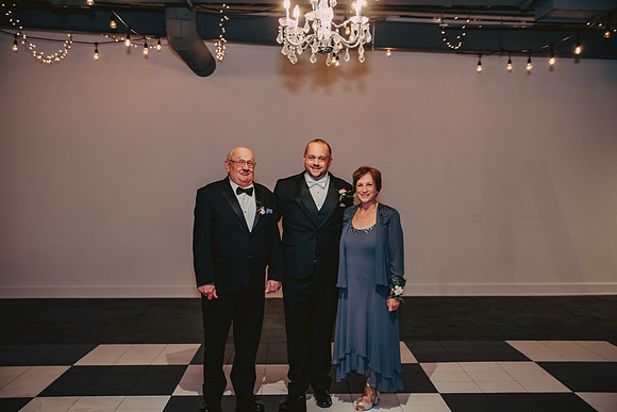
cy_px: 206
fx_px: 823
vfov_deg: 28.1
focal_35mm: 48
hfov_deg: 41.1
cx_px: 308
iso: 1250
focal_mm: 48
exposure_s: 1/60
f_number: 3.2
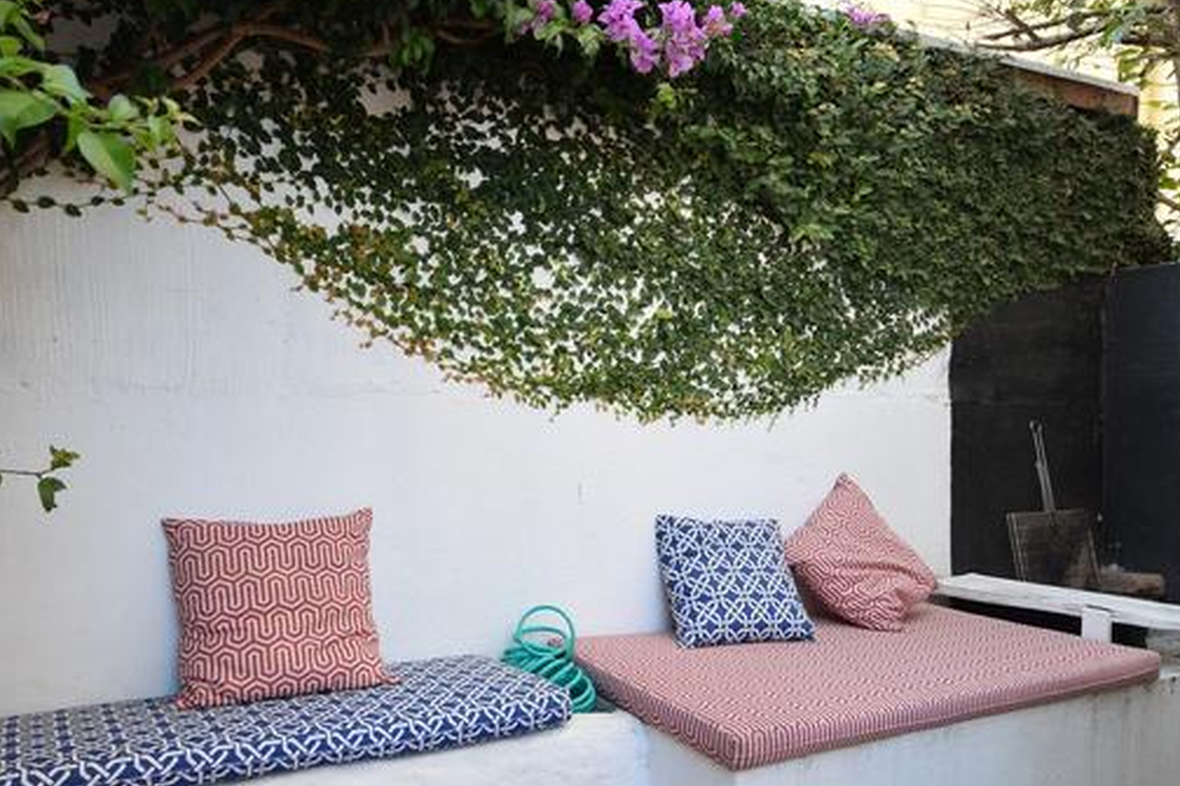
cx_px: 522
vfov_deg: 47.2
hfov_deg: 66.4
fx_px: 898
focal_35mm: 27
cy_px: 439
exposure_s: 1/25
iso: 100
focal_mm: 11.5
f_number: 4.2
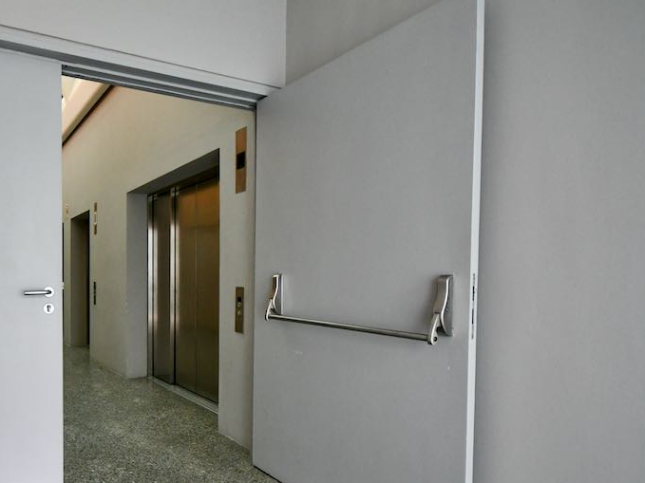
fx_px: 428
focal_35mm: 23
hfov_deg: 69.2
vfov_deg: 58.3
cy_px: 292
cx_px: 162
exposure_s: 1/125
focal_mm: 10
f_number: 4
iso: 1400
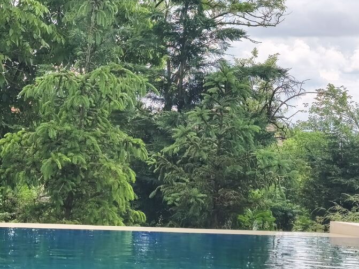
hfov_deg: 20.1
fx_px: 995
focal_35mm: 96
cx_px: 41
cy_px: 88
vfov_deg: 15.4
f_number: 1.7
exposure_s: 1/903
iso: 50
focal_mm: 6.06
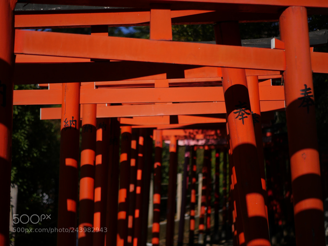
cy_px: 123
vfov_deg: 29.1
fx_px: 474
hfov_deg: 38.2
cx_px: 164
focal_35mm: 50
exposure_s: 1/10000
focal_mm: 25
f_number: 1.8
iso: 200
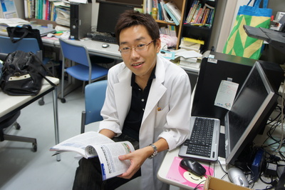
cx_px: 142
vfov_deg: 43.5
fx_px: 237
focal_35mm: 30
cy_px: 95
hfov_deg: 62.0
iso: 200
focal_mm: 20
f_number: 4
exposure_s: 1/30
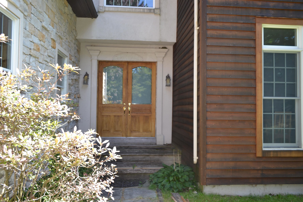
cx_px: 152
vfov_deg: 47.9
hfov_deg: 67.4
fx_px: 227
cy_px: 101
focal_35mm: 27
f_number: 4
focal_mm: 18
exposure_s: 1/125
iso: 160
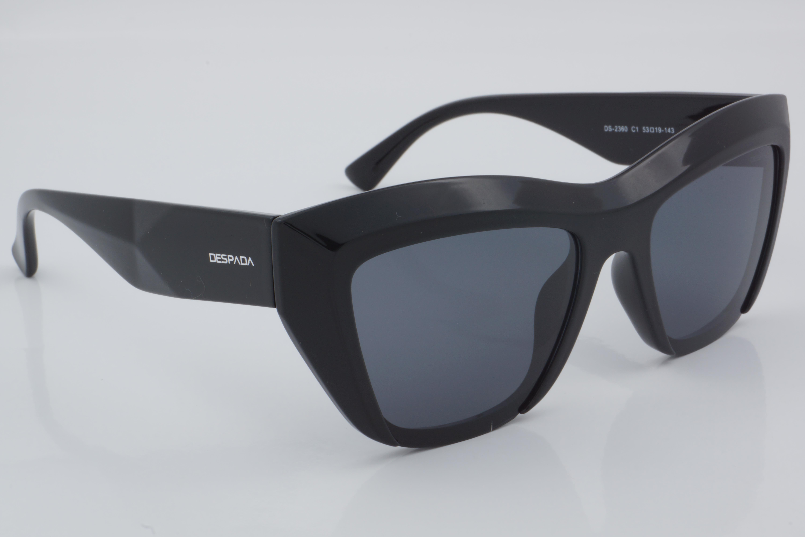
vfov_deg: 18.2
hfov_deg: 27.0
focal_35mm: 75
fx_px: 1677
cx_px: 402
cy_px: 268
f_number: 32
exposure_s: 1/4
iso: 100
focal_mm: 50
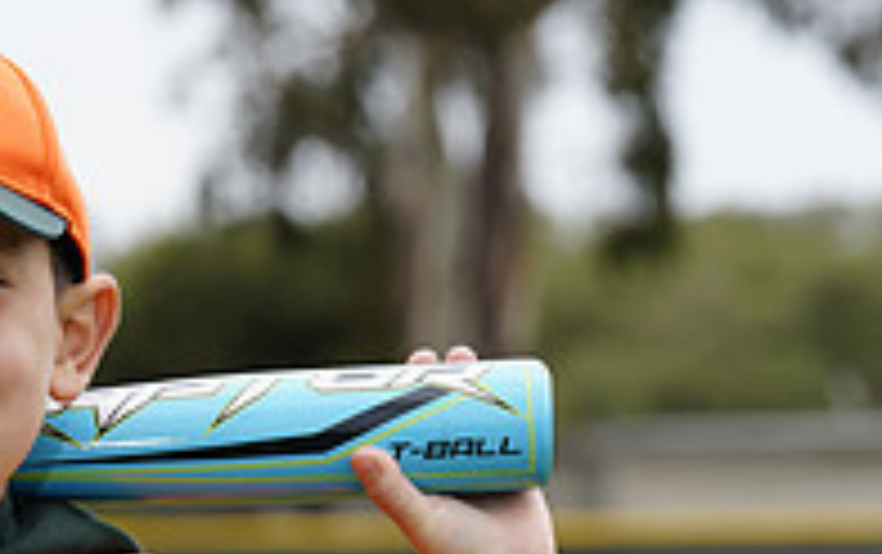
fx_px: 9361
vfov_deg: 3.4
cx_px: -104
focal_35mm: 389
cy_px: 745
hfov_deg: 5.4
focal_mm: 129
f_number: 7.1
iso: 100
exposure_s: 1/250
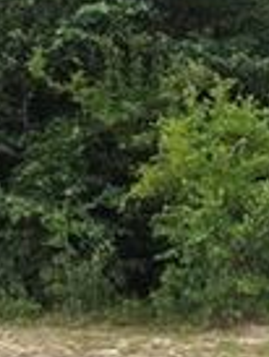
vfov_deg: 17.5
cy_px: 251
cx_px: 507
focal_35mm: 112
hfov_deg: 12.0
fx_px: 1159
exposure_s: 1/960
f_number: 1.8
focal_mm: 5.4
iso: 80
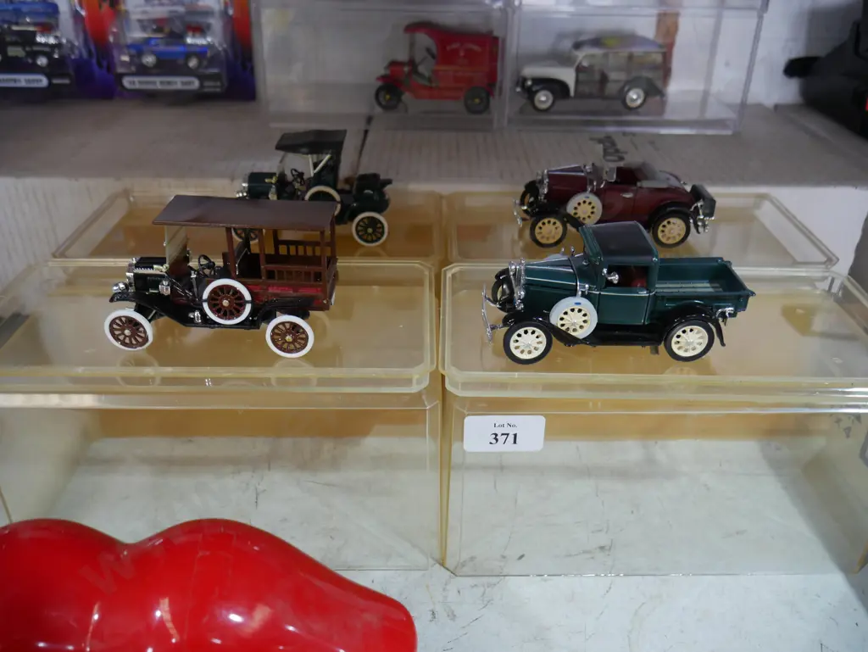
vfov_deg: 49.8
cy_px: 326
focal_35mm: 28
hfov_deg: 63.4
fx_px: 702
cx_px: 434
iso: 500
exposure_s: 1/60
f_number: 3.5
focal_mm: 14
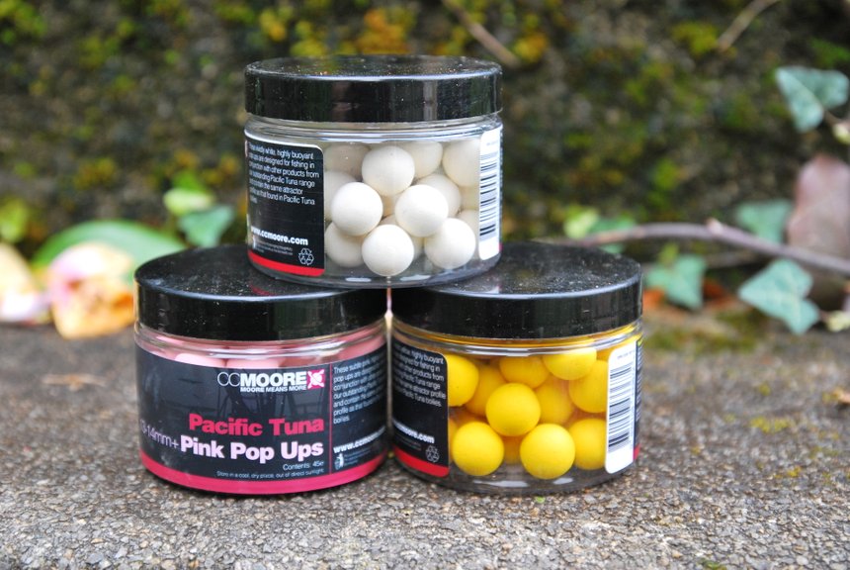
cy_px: 285
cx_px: 425
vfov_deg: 19.0
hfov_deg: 28.0
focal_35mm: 72
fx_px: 1702
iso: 400
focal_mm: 48
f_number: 4.5
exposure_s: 1/50
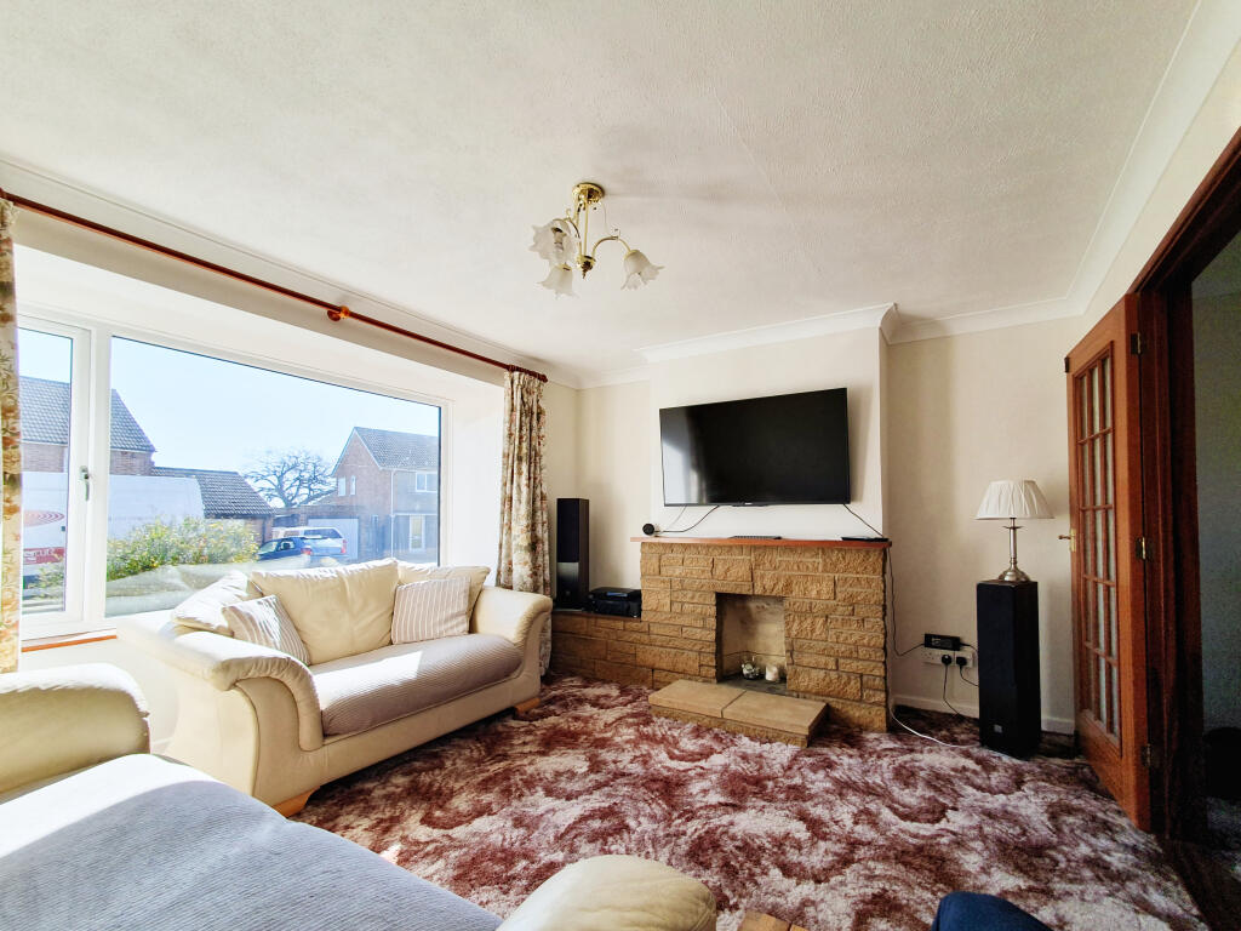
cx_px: 620
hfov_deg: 106.2
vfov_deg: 89.9
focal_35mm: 13
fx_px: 466
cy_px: 466
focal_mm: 1.8
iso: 50
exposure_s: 1/230
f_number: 2.2
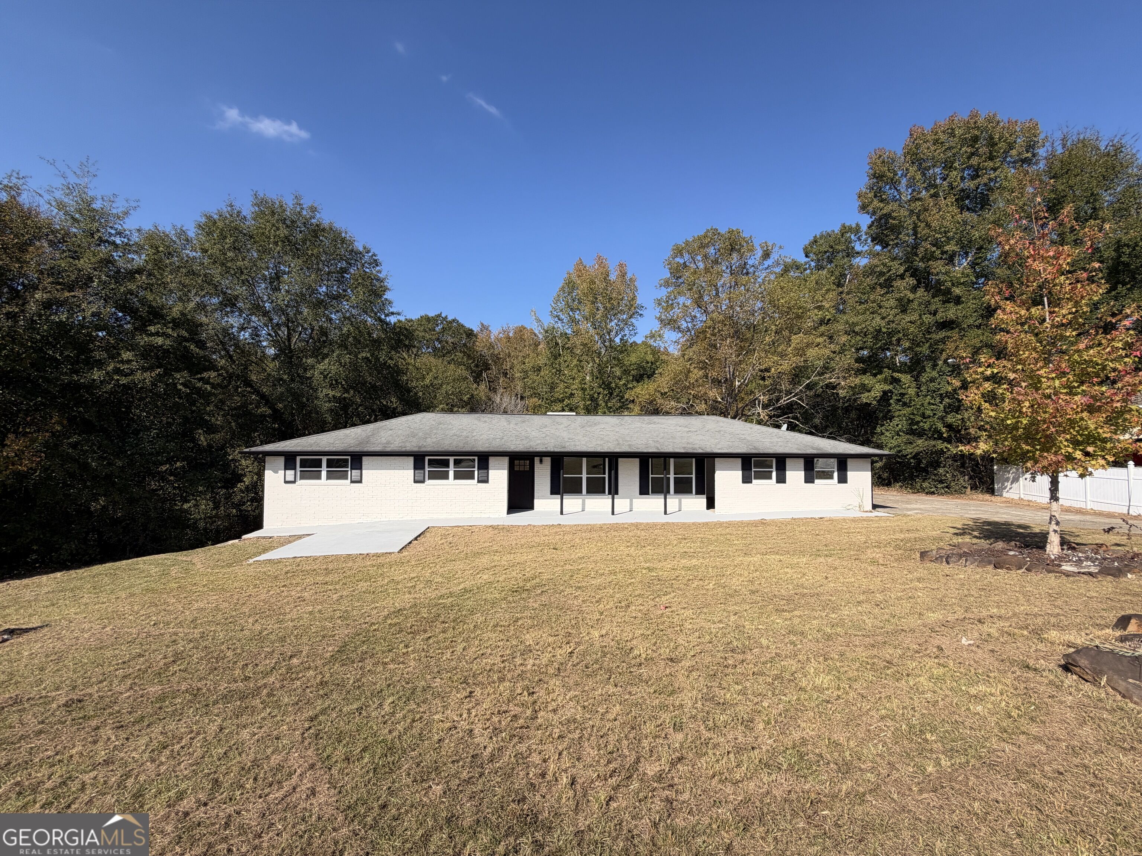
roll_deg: -0.3
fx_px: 462
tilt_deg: +1.6
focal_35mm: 14
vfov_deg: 85.7
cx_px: 571
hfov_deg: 102.1
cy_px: 428
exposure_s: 1/770
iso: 25
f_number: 2.2
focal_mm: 2.22
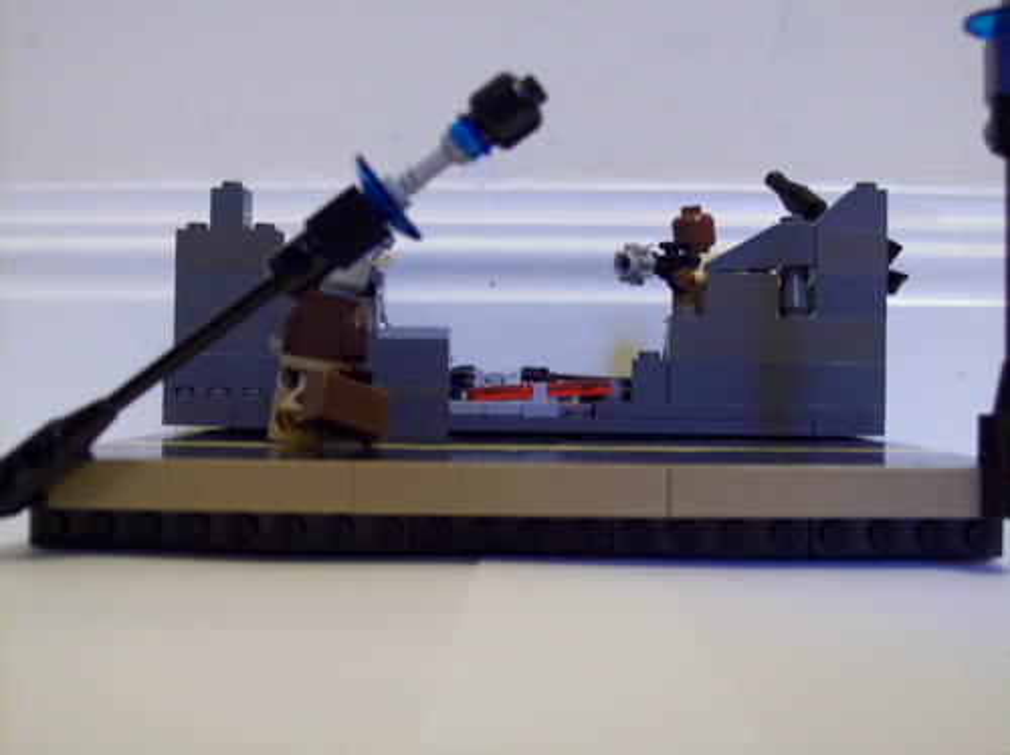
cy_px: 378
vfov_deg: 32.1
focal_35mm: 45
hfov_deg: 42.1
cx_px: 505
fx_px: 1312
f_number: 3
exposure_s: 1/8
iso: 200
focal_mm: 7.6
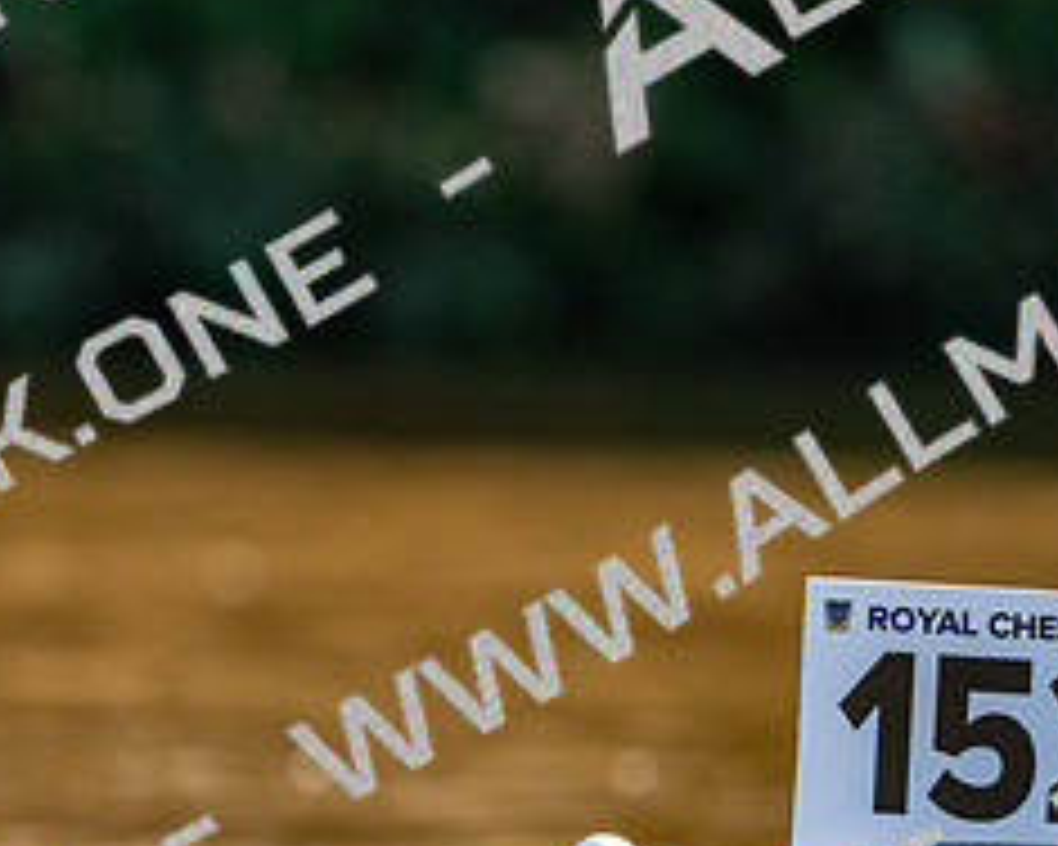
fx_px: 28996
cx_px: 846
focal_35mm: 926
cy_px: 812
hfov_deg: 2.1
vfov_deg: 1.7
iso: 1400
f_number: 4.5
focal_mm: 400
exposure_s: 1/3200
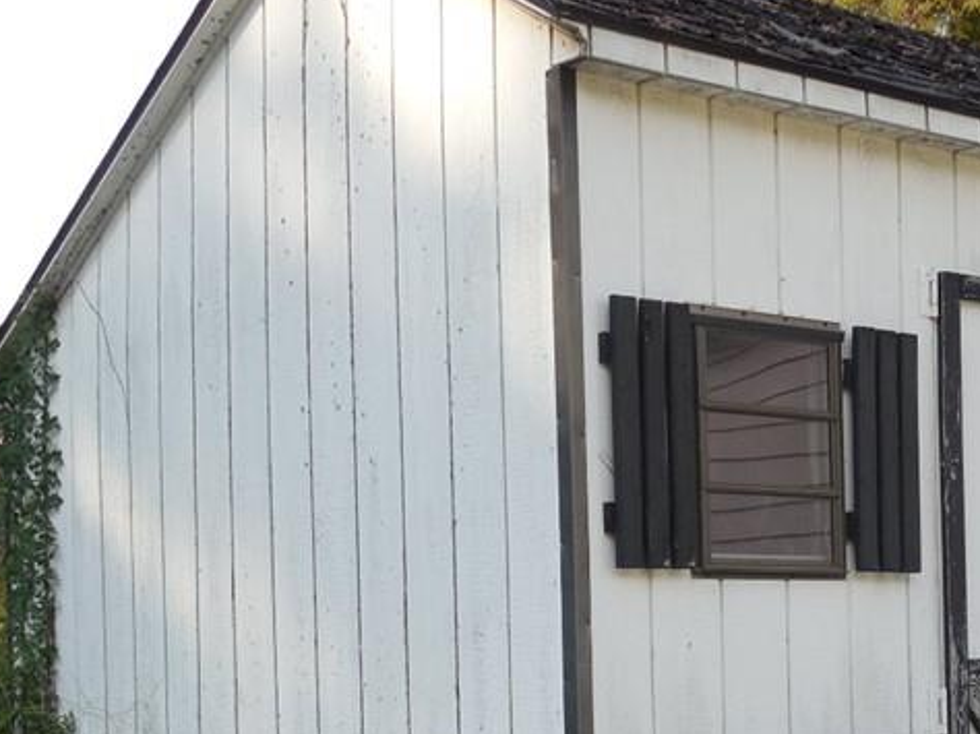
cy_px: 645
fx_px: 1896
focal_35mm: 67
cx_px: 695
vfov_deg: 21.5
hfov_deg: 28.7
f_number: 3.6
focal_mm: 5.6
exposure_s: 1/320
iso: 125
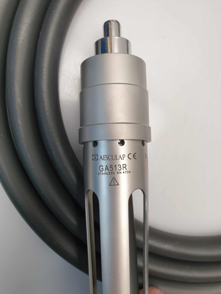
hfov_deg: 53.1
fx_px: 221
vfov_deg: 67.3
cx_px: 110
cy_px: 147
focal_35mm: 26
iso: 80
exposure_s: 1/50
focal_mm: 4.3
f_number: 2.4
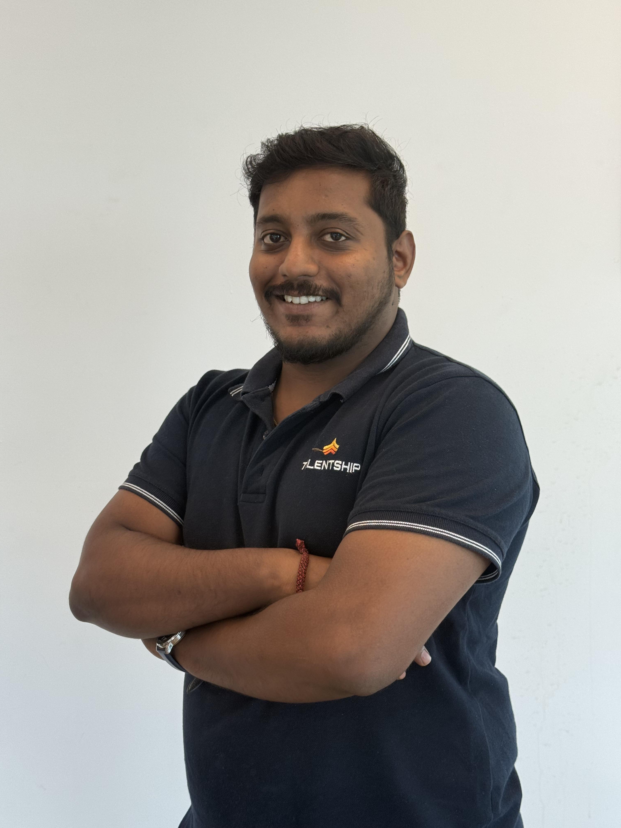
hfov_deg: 30.3
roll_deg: +0.2
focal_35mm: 48
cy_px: 414
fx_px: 1148
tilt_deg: -4.9
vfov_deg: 39.7
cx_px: 310
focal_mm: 6.76
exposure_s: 1/100
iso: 64
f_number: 1.78
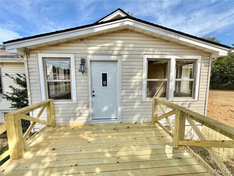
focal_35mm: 14
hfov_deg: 102.1
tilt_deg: -6.4
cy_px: 88
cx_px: 117
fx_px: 95
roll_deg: +1.0
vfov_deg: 85.7
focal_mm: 2.22
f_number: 2.2
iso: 32
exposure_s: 1/770
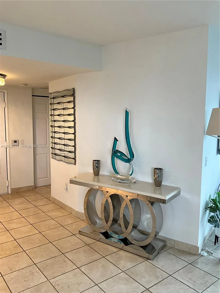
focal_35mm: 29
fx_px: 246
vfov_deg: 61.7
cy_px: 146
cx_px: 110
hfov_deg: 48.2
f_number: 1.8
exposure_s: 1/120
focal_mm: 3
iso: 64
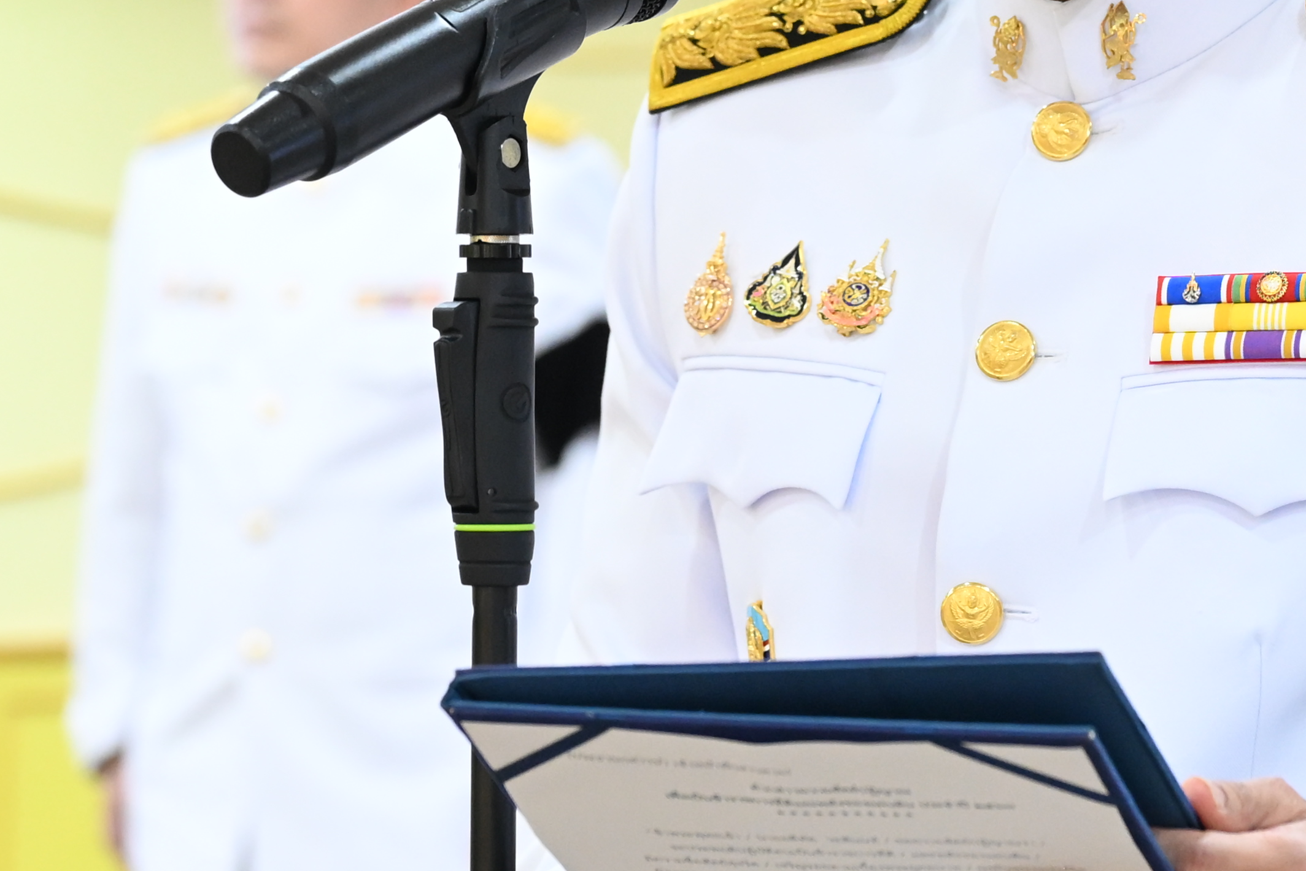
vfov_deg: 6.3
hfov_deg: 9.5
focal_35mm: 216
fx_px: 7836
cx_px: 996
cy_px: 101
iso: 3200
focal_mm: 76
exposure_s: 1/80
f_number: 4
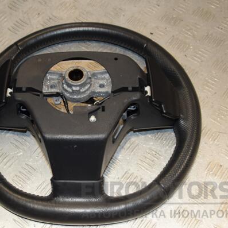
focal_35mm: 54
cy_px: 114
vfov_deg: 31.6
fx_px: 402
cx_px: 71
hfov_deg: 31.3
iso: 800
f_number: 6.3
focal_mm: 28
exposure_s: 1/200
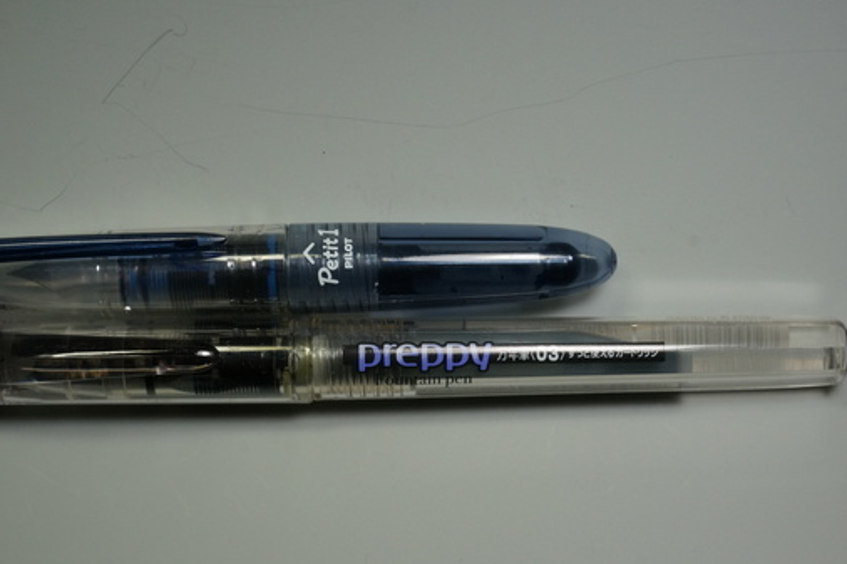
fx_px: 1505
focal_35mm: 64
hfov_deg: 31.4
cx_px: 367
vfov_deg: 21.2
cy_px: 315
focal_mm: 36
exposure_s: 1/60
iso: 640
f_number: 13
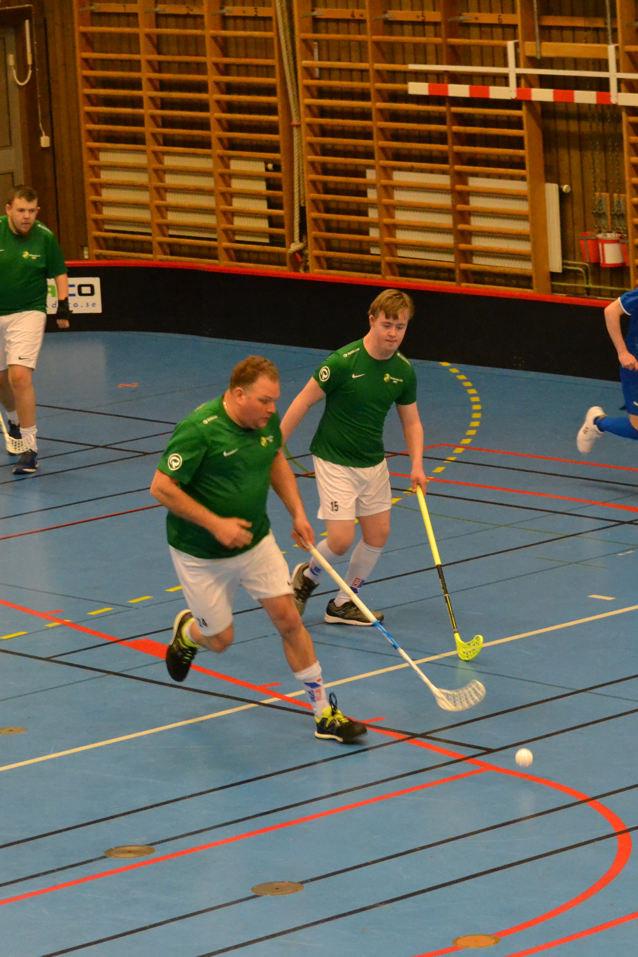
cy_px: 478
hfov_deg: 8.7
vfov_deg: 13.0
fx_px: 4199
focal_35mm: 158
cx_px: 272
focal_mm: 70
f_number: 4.5
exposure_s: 1/160
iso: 3200
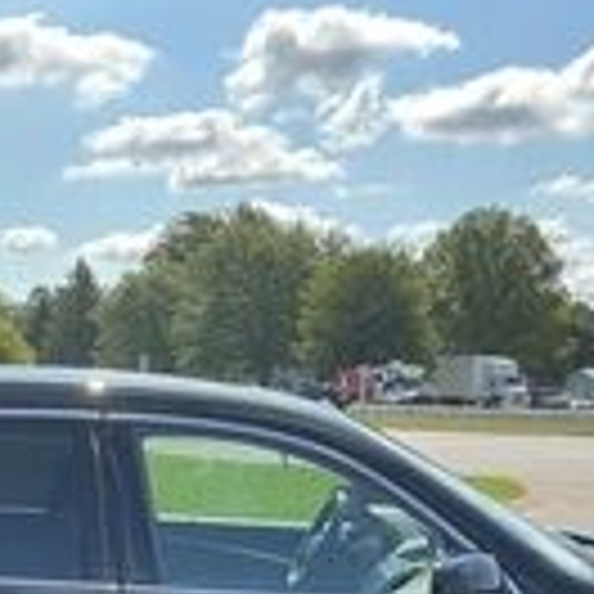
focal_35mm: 75
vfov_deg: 21.8
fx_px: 1456
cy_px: 662
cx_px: 135
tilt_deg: -9.1
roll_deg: -1.5
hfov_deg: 22.8
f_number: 1.8
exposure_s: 1/1015
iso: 25
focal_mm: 3
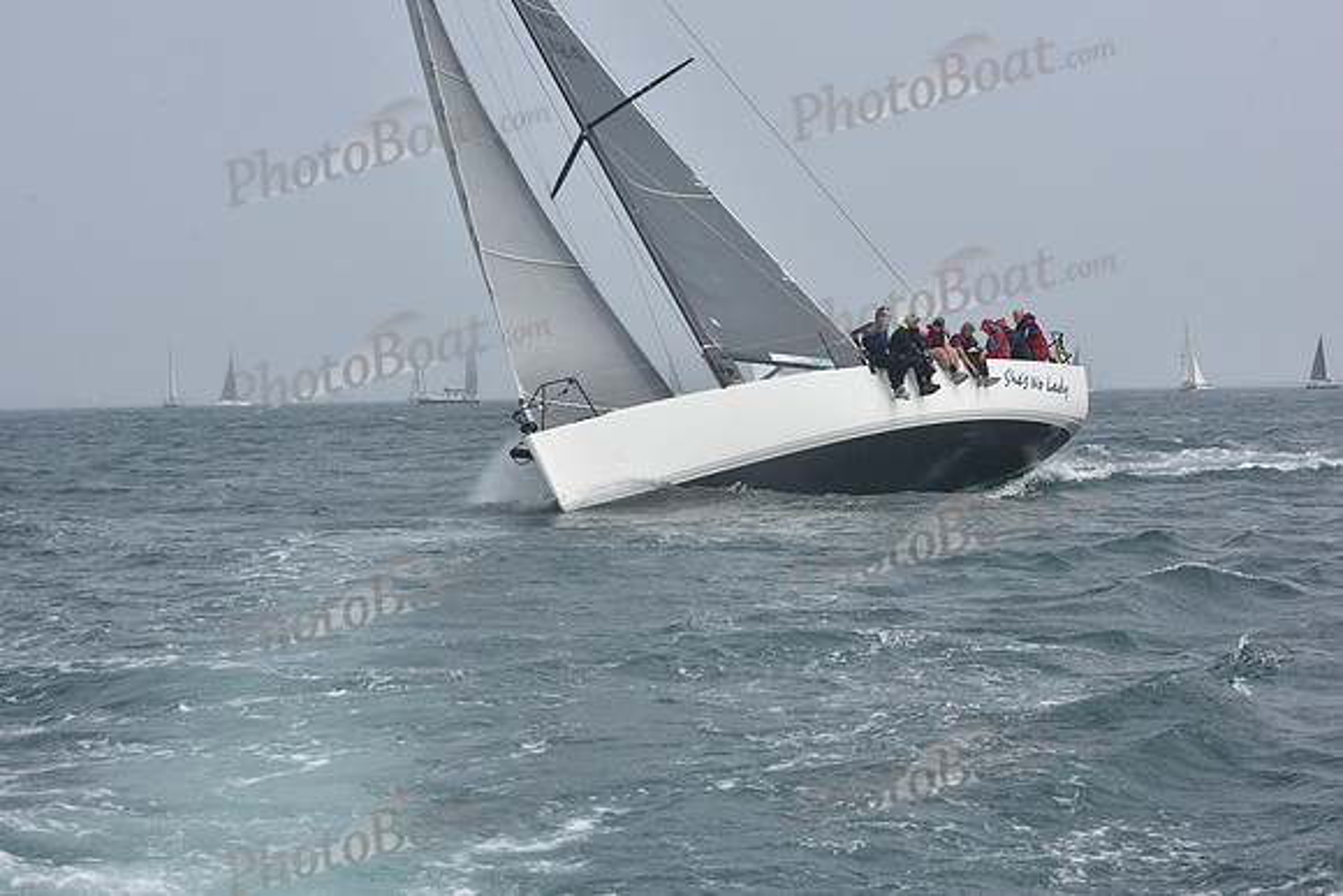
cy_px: 448
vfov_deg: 19.5
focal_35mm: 70
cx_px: 672
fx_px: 2612
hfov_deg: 28.8
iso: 250
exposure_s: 1/800
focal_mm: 70
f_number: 11
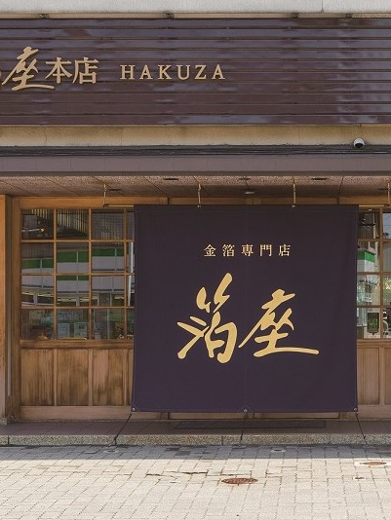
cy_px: 259
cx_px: 290
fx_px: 1008
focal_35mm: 67
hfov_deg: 21.8
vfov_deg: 29.0
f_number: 11
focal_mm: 46
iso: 400
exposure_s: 1/180
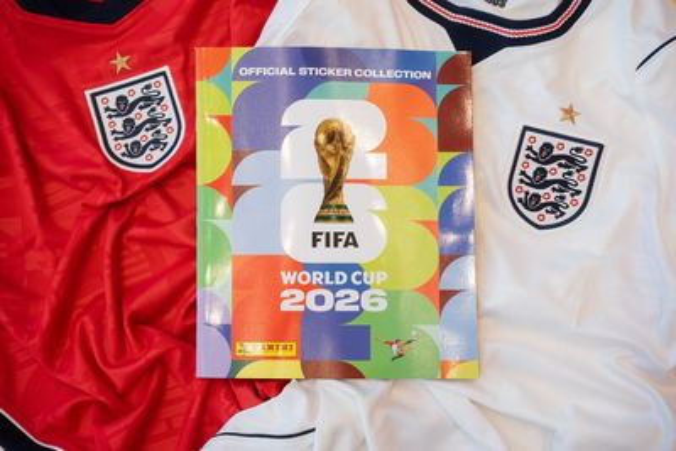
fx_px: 789
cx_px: 338
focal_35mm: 42
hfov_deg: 46.4
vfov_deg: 31.9
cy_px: 226
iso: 250
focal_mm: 42
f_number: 4.5
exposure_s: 1/50
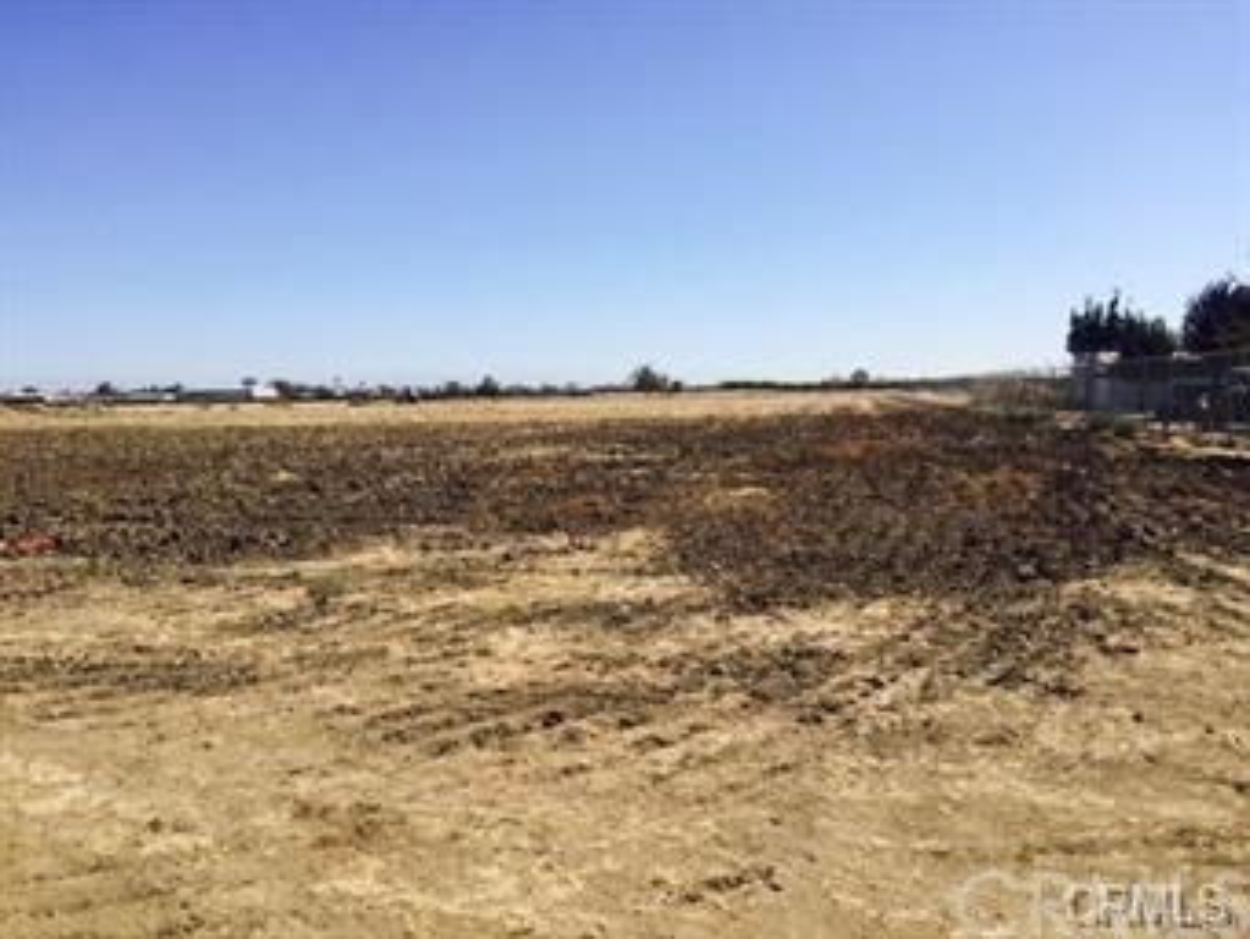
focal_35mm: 29
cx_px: 625
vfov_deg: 48.3
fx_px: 1048
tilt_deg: -3.6
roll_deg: +0.2
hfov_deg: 61.6
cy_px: 470
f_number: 2.2
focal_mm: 4.15
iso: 32
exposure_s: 1/2475
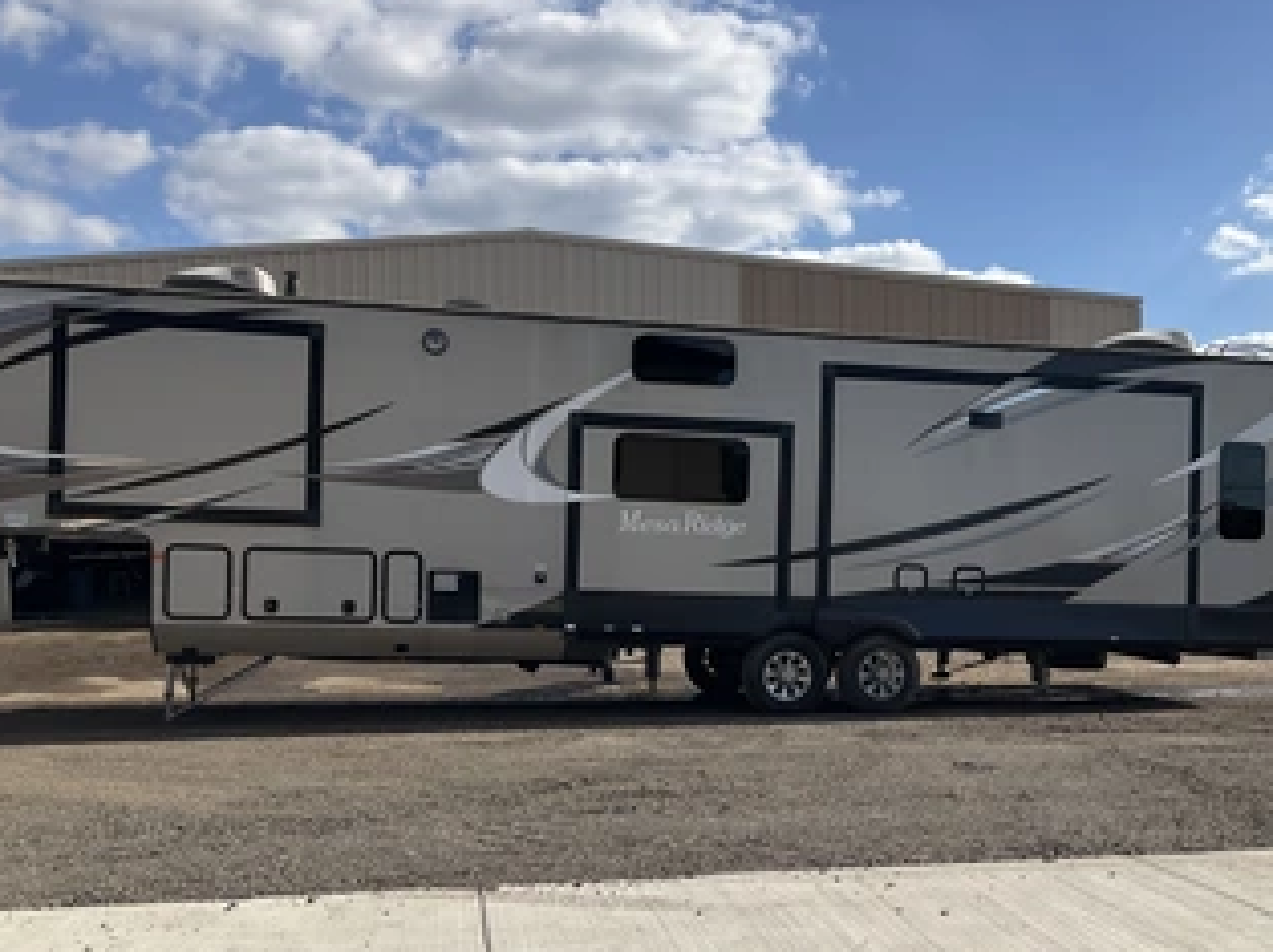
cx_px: 636
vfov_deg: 38.4
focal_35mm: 37
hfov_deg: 50.2
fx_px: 1360
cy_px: 579
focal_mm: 3
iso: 25
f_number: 1.8
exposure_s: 1/2427
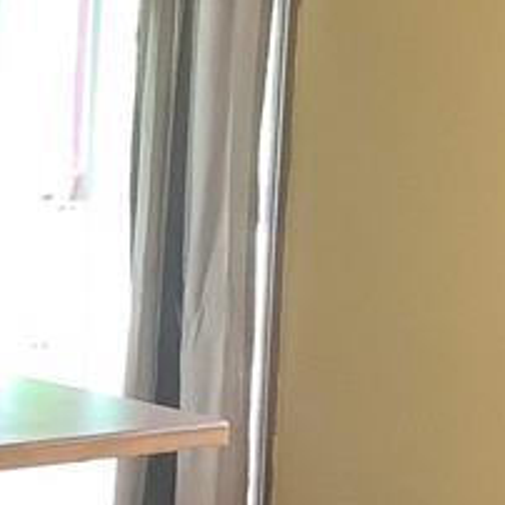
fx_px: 2294
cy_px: 392
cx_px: -242
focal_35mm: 139
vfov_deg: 12.5
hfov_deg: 12.0
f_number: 2.4
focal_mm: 3.3
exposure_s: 1/60
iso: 200
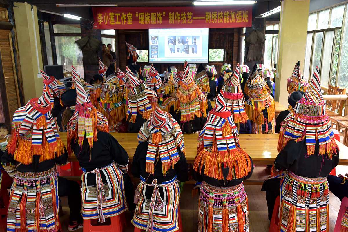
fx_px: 309
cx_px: 174
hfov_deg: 58.7
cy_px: 116
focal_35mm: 32
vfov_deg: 41.1
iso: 1000
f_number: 5.6
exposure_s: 1/30
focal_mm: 32
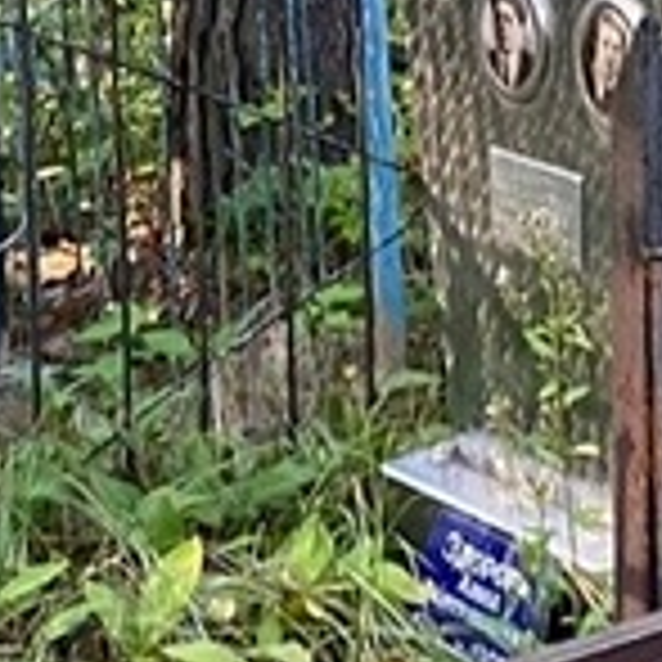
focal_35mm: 160
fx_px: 3462
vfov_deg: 10.9
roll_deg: +1.6
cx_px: 392
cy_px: 158
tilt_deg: -8.7
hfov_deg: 10.9
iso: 125
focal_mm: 4.25
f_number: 1.8
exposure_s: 1/62
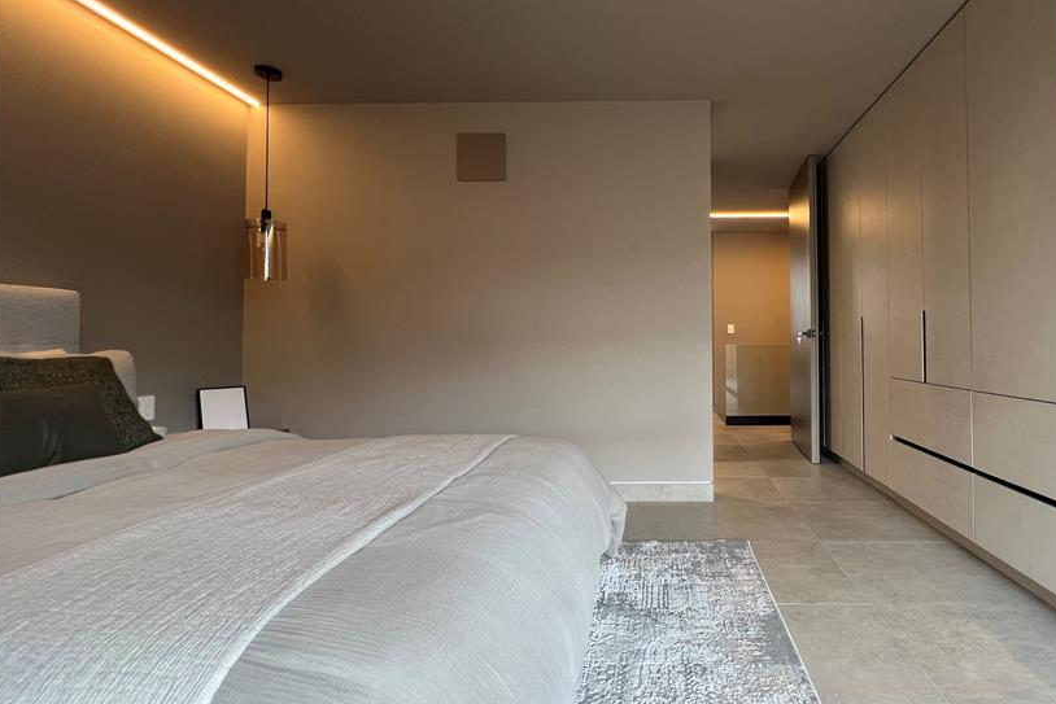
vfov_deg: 70.4
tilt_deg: +1.3
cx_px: 655
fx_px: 499
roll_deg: +0.3
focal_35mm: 17
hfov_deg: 91.5
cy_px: 331
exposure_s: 1/74
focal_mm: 1.57
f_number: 1.8
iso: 250
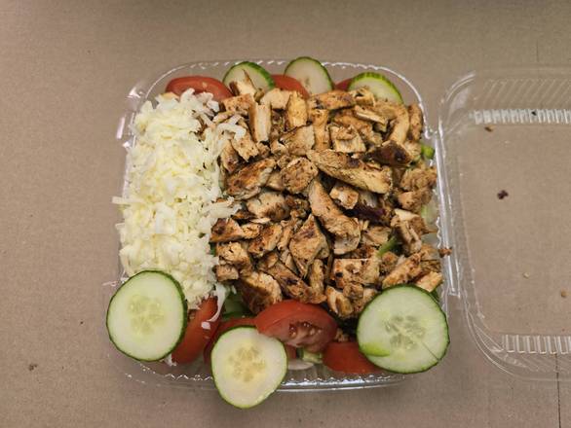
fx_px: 380
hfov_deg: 73.9
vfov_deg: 58.9
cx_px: 286
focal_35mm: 23
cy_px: 214
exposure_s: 1/120
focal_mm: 6.3
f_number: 1.7
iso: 160
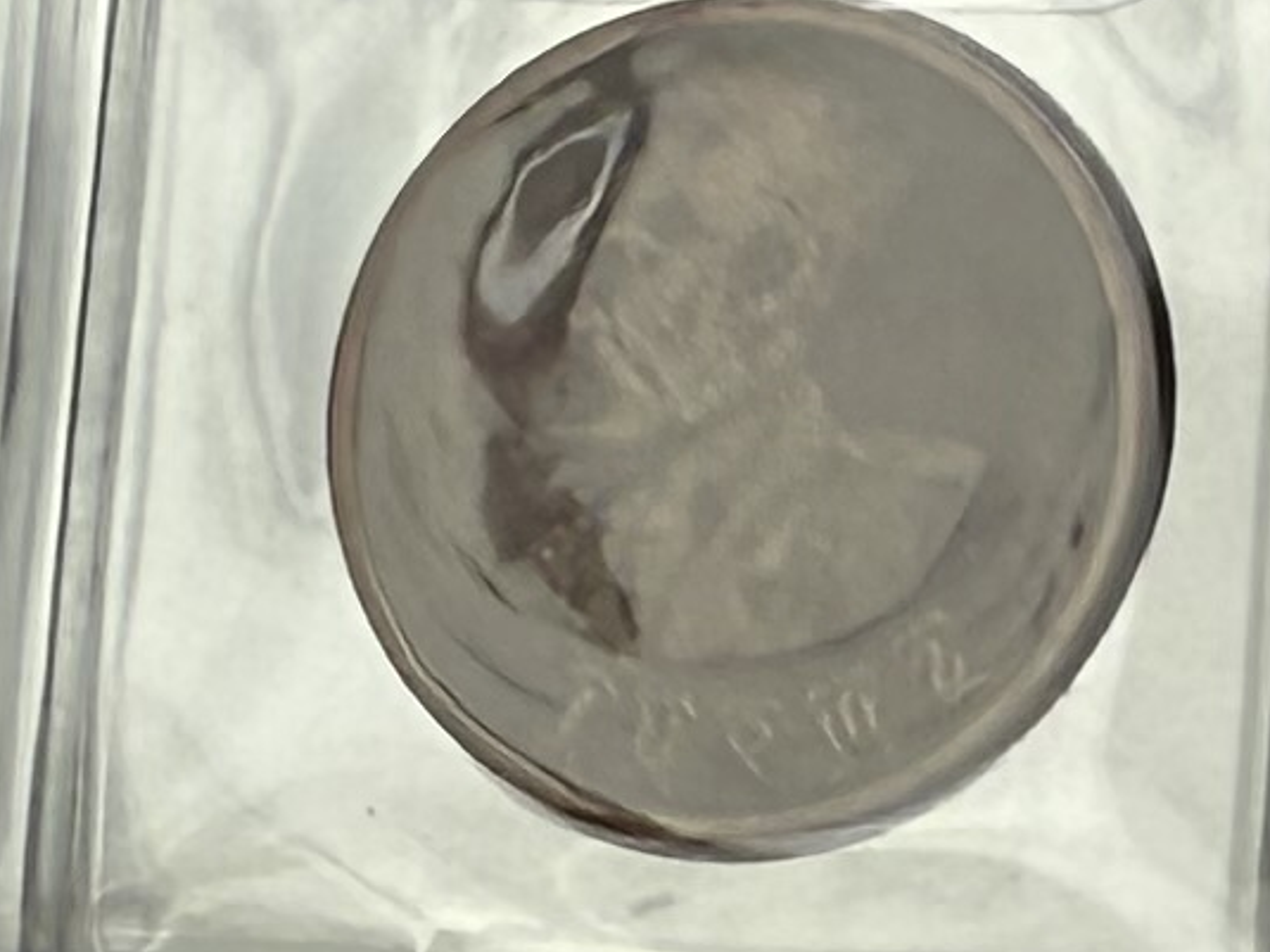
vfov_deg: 7.5
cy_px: -1508
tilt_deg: -80.8
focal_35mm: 181
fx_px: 6639
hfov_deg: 10.1
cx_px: 2578
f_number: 2.2
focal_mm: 2.22
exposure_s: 1/261
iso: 40
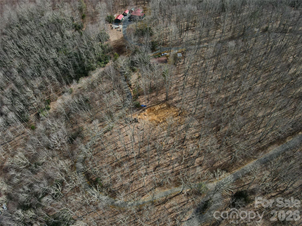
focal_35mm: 24
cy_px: 113
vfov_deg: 56.8
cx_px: 151
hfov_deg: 71.6
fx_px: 209
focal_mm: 4.5
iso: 100
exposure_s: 1/500
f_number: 2.8
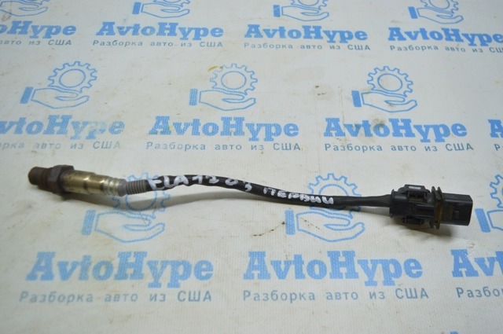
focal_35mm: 30
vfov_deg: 43.5
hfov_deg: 62.0
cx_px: 252
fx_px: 419
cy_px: 167
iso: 400
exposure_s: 1/100
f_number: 3.8
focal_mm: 20
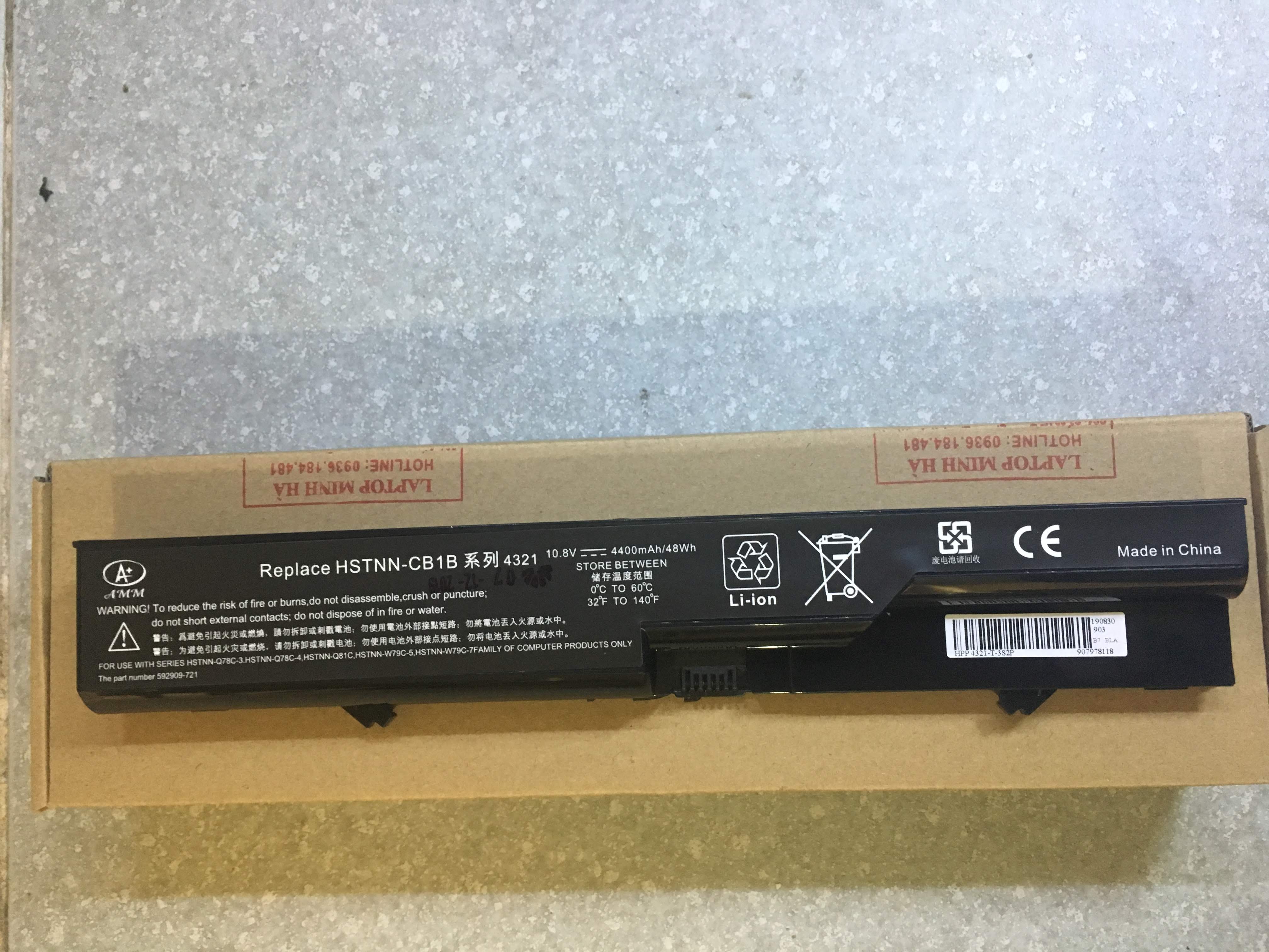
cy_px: 476
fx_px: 1063
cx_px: 634
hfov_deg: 61.7
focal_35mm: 29
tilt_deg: -84.4
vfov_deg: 48.2
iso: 200
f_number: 2.2
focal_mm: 4.15
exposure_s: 1/25
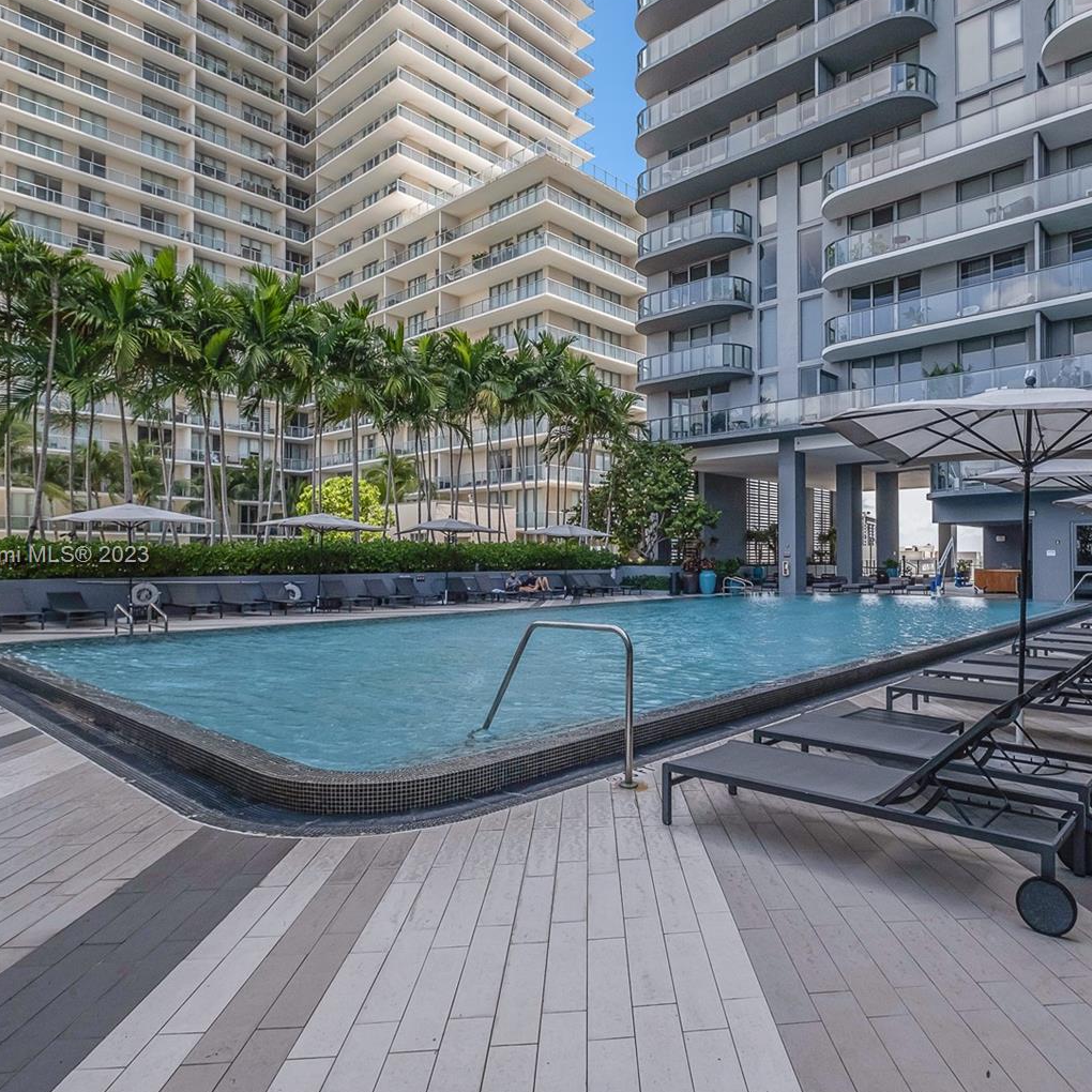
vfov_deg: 74.8
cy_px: 557
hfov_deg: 73.9
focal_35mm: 20
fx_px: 714
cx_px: 664
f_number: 8
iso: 800
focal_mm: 10
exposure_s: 1/500
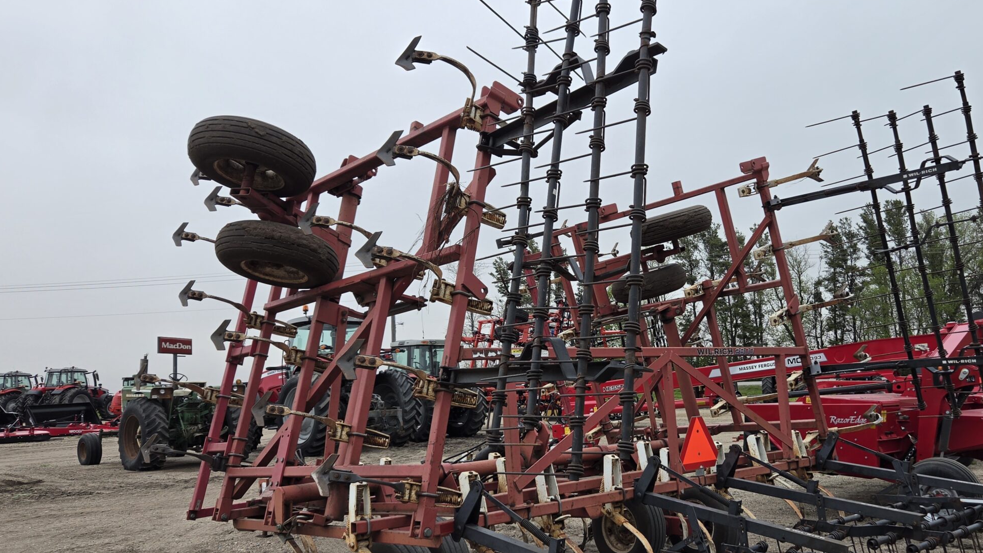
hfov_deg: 58.9
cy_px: 341
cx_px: 604
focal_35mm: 33
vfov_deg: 35.5
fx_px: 860
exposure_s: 1/180
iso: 50
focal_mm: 5.4
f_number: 1.8
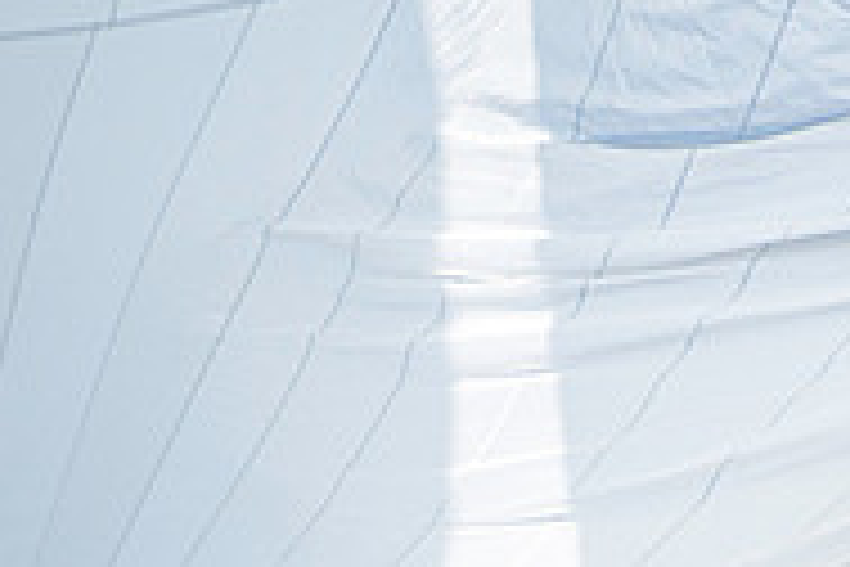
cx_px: 405
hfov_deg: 1.1
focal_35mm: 1838
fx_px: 43394
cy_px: 866
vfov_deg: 0.7
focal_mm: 400
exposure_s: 1/4000
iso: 400
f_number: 5
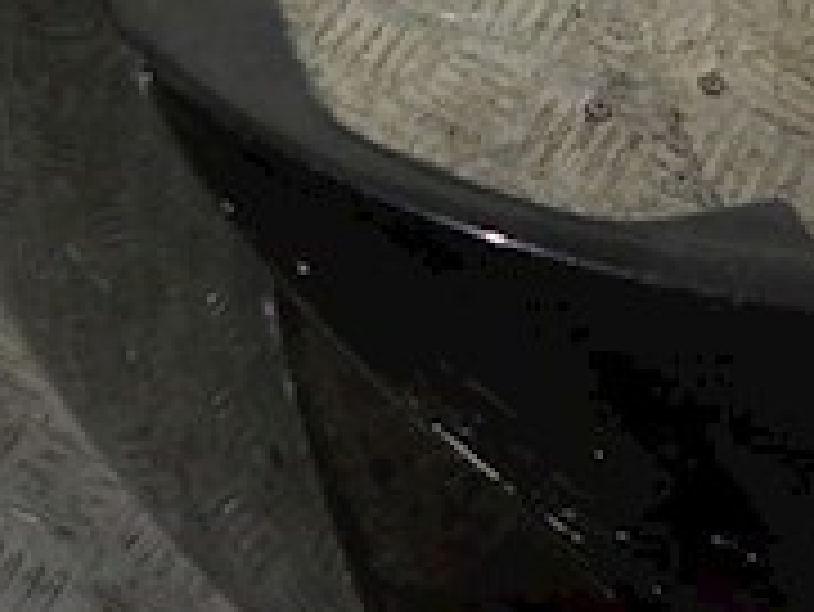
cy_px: -189
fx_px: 3412
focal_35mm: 145
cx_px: 265
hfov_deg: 13.6
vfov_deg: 10.0
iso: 200
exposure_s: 1/30
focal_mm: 6.72
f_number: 3.1
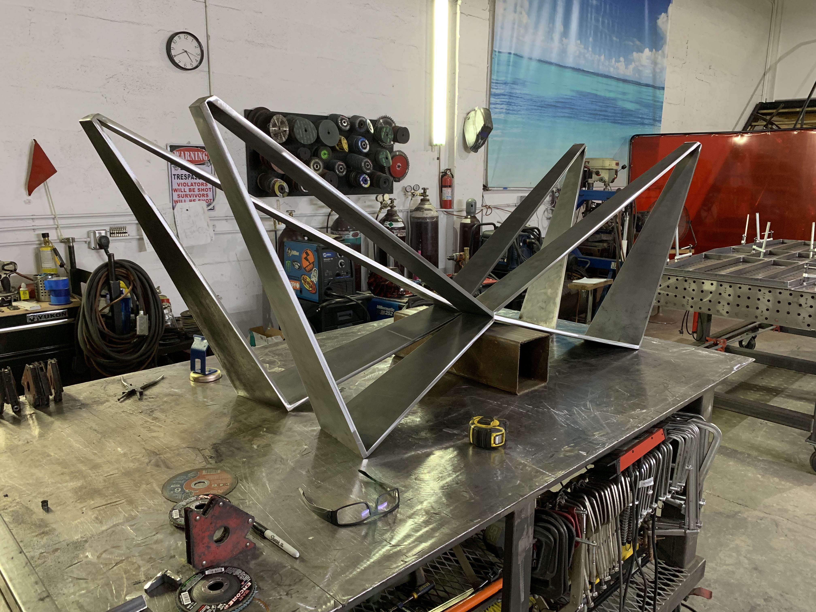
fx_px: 613
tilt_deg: -12.3
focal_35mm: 26
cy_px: 306
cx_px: 408
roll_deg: -0.2
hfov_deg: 67.3
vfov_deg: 53.1
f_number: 1.8
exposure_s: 1/40
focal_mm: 4.25
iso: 320
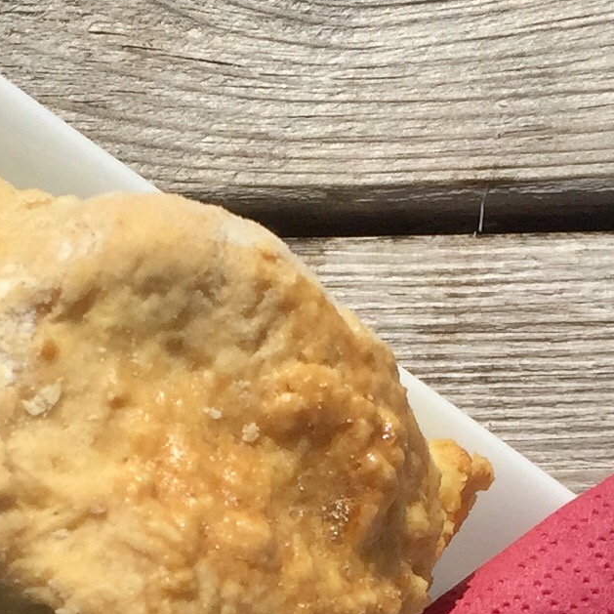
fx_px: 2669
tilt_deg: -88.3
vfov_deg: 12.4
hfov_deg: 13.1
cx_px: 208
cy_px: 969
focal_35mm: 133
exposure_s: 1/4405
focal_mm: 4.15
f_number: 2.2
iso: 32
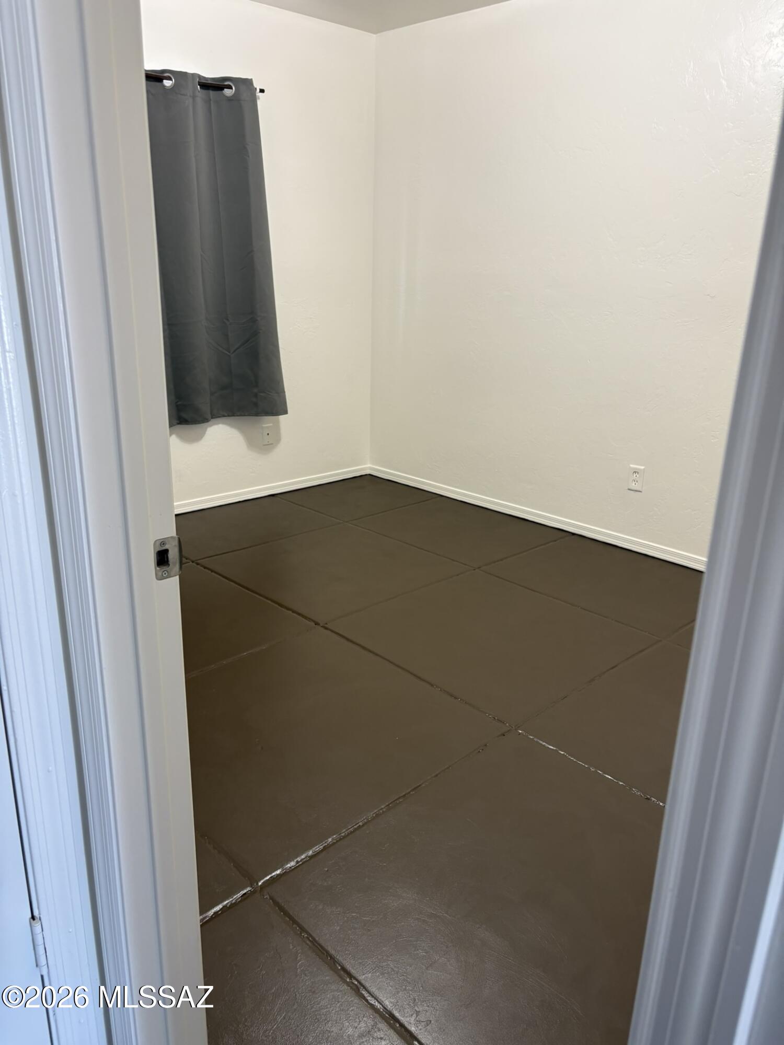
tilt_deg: -18.0
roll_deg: -0.4
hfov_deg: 53.1
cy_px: 522
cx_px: 392
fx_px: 785
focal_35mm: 26
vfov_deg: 67.3
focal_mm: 5.96
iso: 100
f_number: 1.6
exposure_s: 1/60
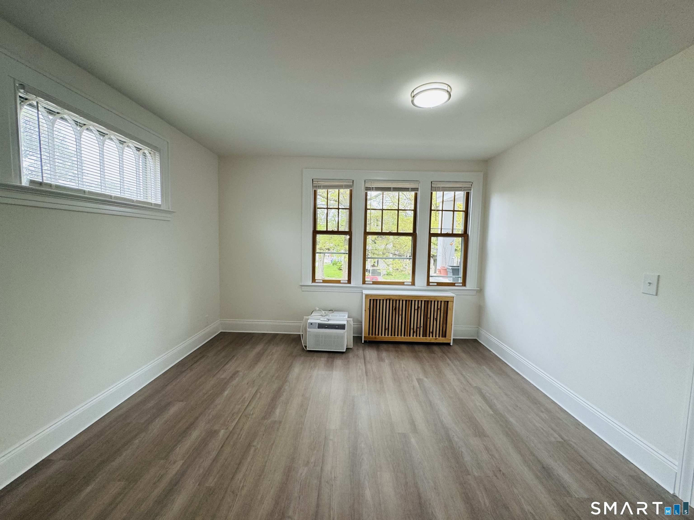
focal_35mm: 14
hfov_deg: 102.1
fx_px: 281
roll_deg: +0.0
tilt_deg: -3.9
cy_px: 260
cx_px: 347
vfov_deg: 85.7
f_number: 2.2
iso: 80
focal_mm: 2.22
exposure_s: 1/120
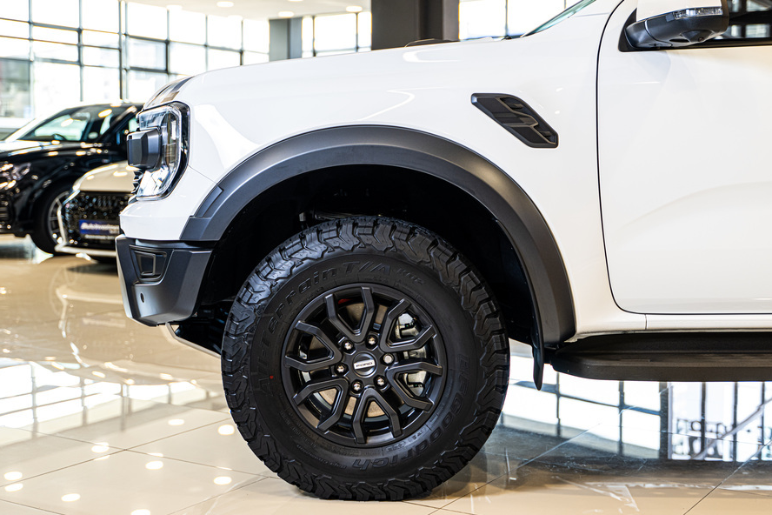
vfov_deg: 25.5
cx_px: 408
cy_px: 227
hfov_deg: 37.5
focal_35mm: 53
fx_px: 1136
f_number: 2.8
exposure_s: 1/125
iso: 500
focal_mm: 46
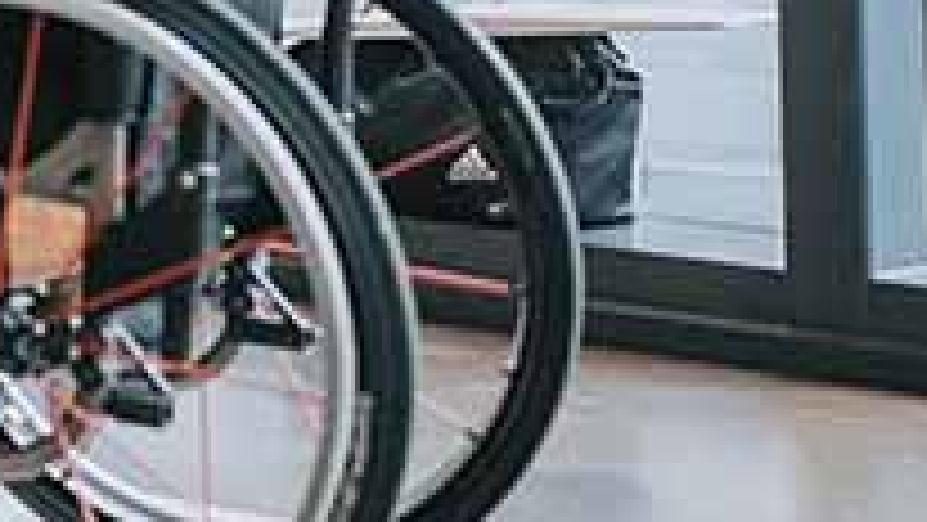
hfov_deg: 12.0
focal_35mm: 160
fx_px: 3934
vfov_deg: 7.3
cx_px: -922
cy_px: -562
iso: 100
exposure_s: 1/100
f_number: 2
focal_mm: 35
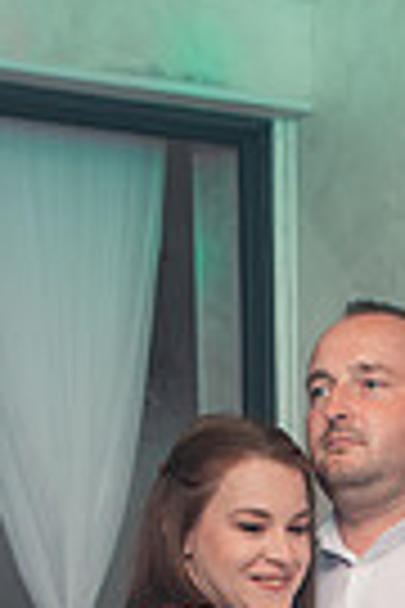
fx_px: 2025
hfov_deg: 11.4
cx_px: 330
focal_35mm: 120
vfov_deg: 15.5
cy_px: 950
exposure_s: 1/250
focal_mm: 24
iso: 2000
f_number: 3.5
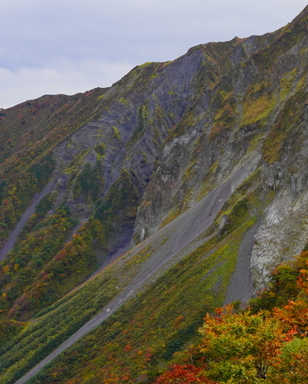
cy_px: 38
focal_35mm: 73
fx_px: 831
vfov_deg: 25.3
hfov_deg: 20.6
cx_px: 264
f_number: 9
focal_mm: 28
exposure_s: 1/100
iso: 100
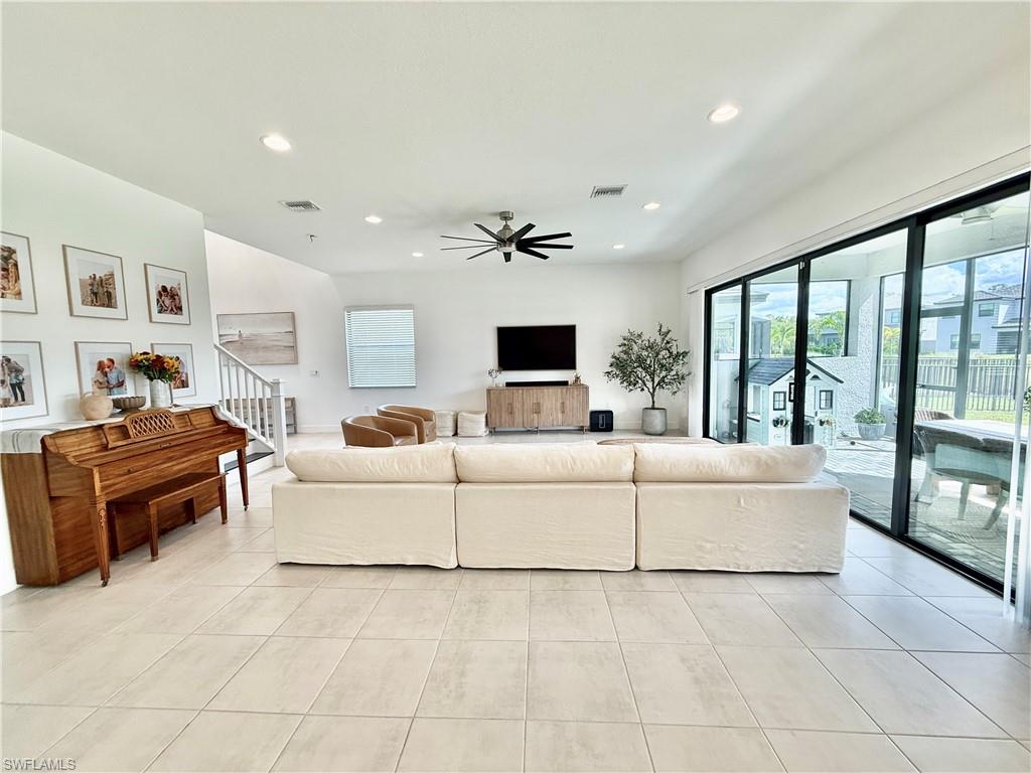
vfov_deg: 85.7
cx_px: 516
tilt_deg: -4.6
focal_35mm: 14
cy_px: 386
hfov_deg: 102.1
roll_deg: +1.3
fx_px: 417
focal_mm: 2.22
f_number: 2.2
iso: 100
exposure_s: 1/120
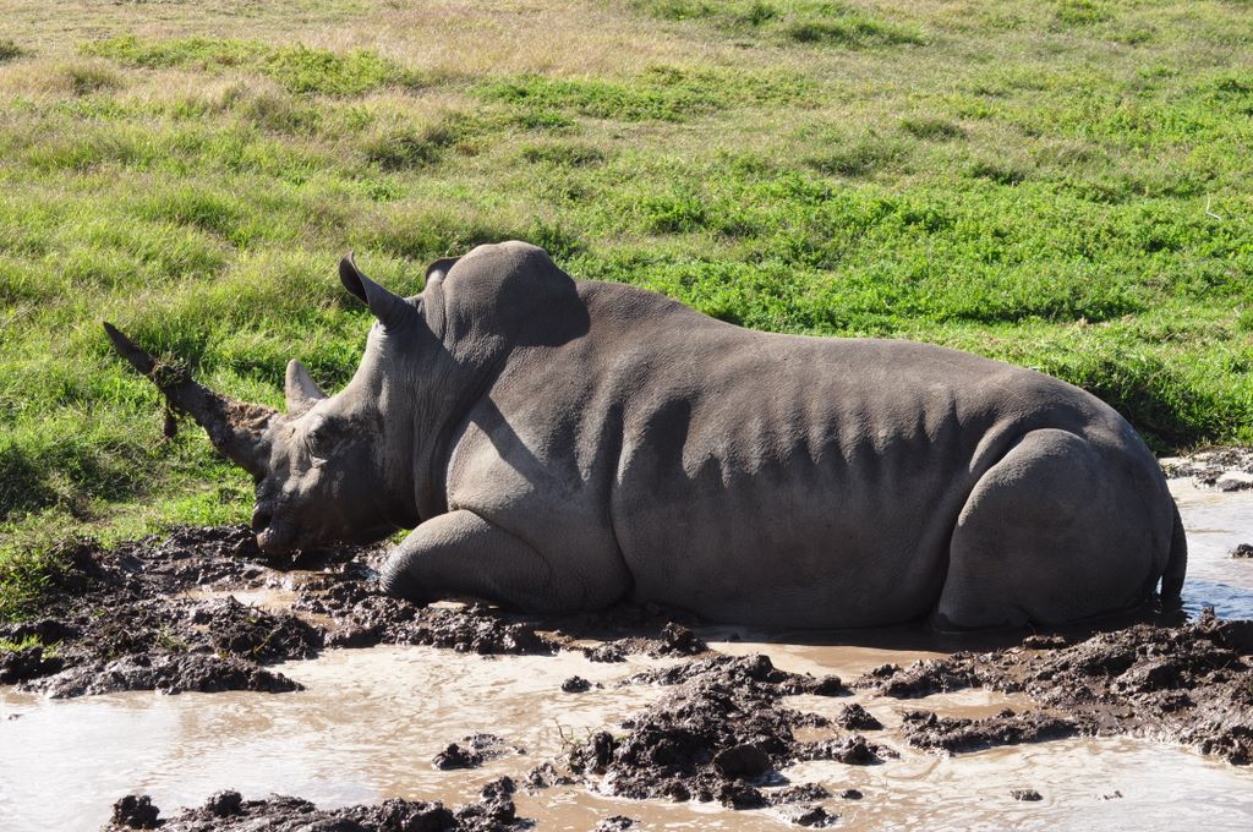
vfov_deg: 13.0
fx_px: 3650
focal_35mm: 105
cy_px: 416
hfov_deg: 19.5
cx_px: 626
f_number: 10
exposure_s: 1/250
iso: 280
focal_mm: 70
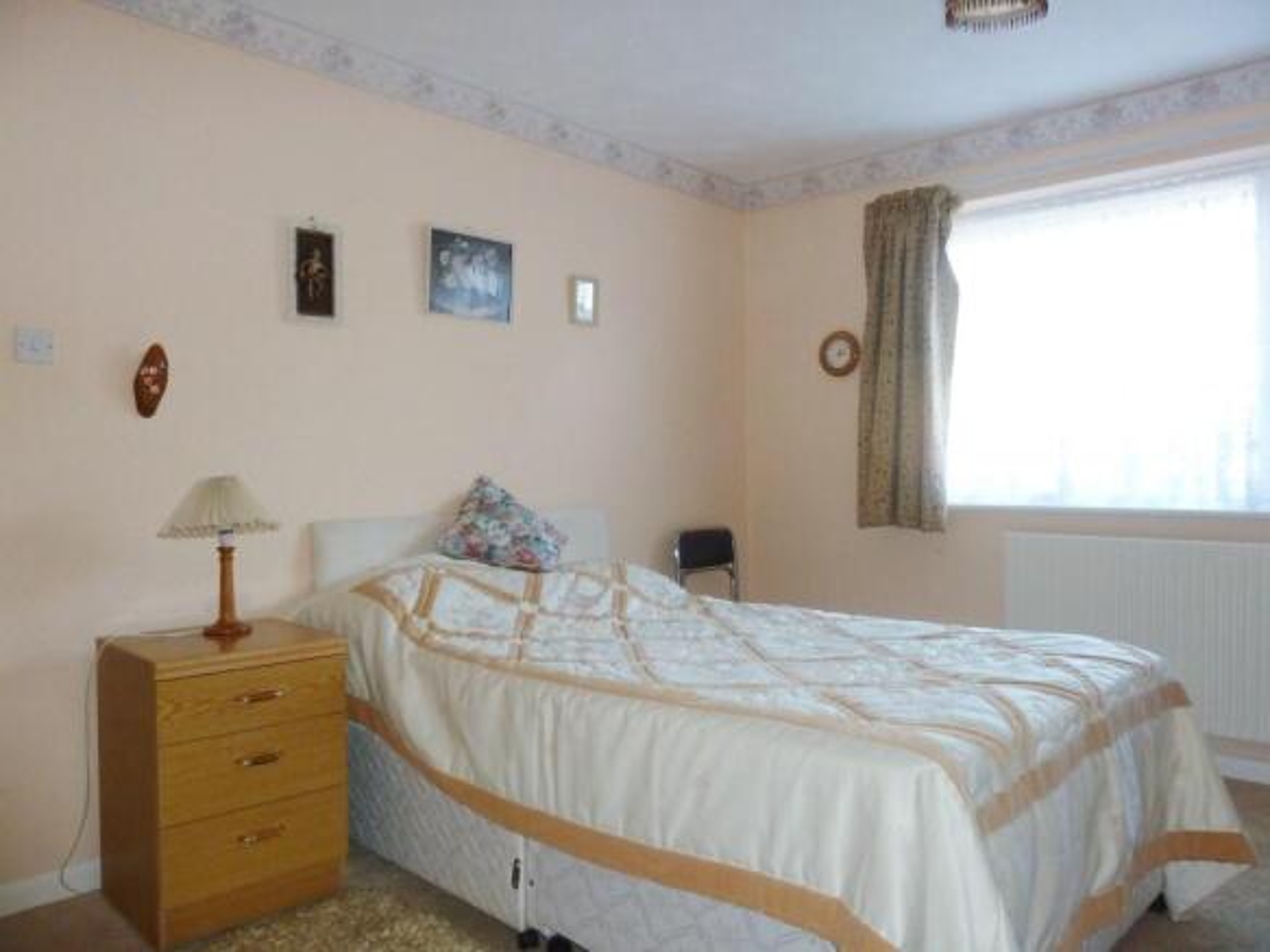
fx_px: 917
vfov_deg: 54.9
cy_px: 476
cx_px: 635
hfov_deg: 69.4
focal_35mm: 25
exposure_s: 1/30
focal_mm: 4.1
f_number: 3.3
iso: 250
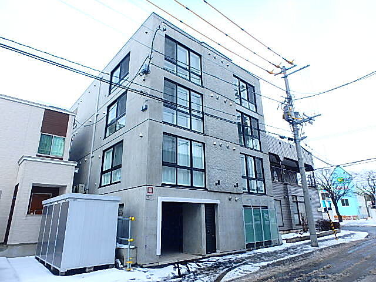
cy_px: 141
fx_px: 228
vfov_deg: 63.4
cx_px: 188
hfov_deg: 79.0
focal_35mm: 21
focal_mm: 3.7
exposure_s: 1/640
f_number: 3.5
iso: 125
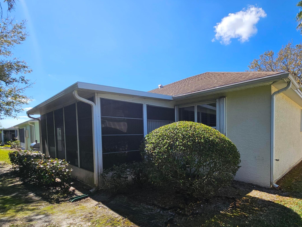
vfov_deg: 70.4
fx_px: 157
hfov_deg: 85.5
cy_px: 143
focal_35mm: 18
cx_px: 194
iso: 50
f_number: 2.2
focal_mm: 2.2
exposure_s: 1/1746
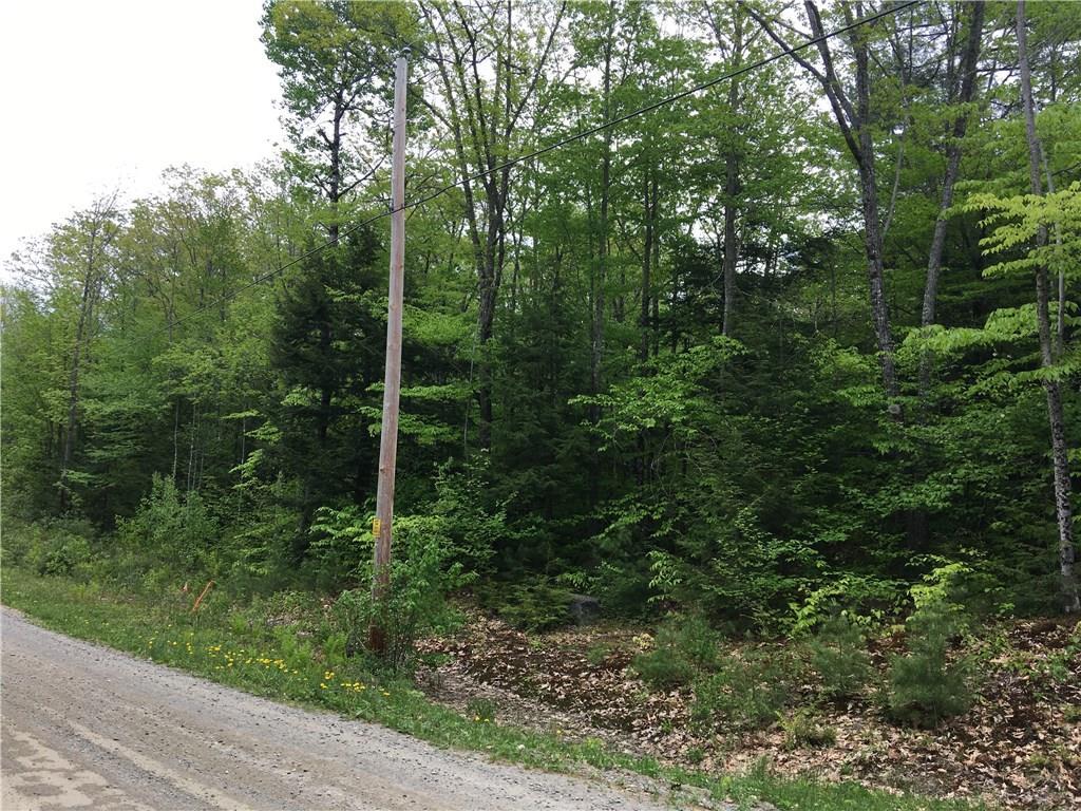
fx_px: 906
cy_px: 406
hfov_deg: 61.7
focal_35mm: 29
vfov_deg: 48.2
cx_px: 540
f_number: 2.2
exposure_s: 1/680
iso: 25
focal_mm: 4.15
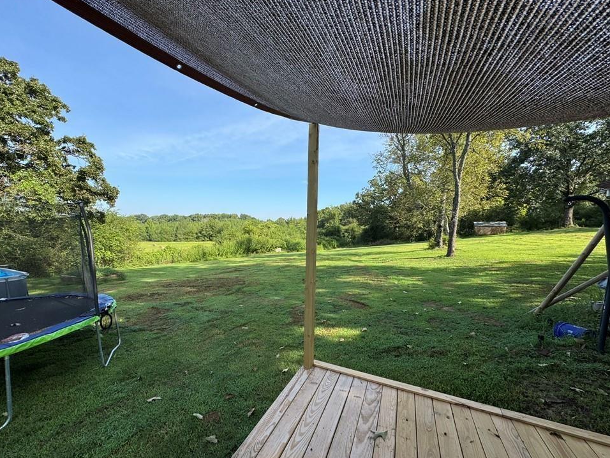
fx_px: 264
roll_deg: -1.4
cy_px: 238
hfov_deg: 98.2
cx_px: 301
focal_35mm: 15
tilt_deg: -2.0
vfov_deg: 81.7
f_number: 2.2
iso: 50
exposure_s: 1/1178
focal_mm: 2.22
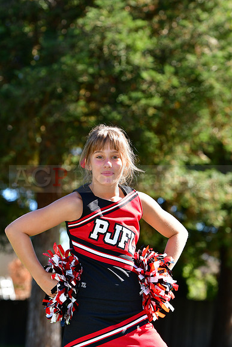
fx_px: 1681
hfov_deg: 7.9
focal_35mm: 174
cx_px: 116
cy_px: 174
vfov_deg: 11.8
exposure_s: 1/640
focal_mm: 116
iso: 400
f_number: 4.5
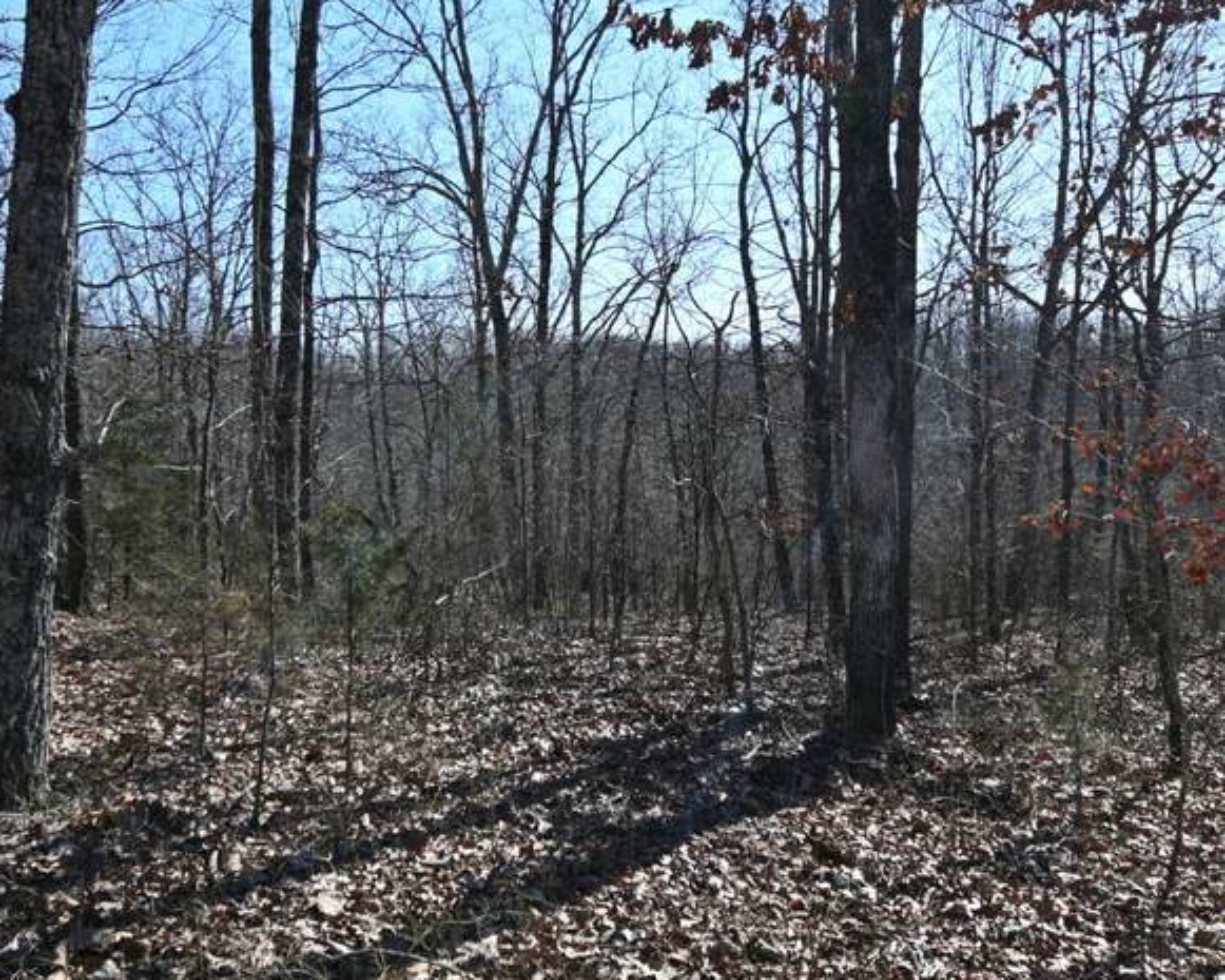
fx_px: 1124
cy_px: 481
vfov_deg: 47.1
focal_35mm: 31
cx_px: 542
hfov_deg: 57.0
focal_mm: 10
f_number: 4.5
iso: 100
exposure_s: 1/500
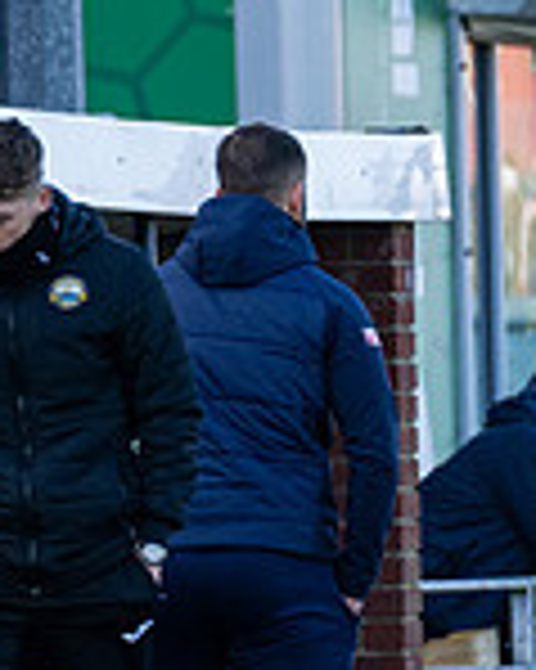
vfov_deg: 1.5
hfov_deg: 1.2
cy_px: 580
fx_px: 25328
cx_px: 1241
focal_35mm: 1276
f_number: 4
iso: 400
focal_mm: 200
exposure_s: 1/1600
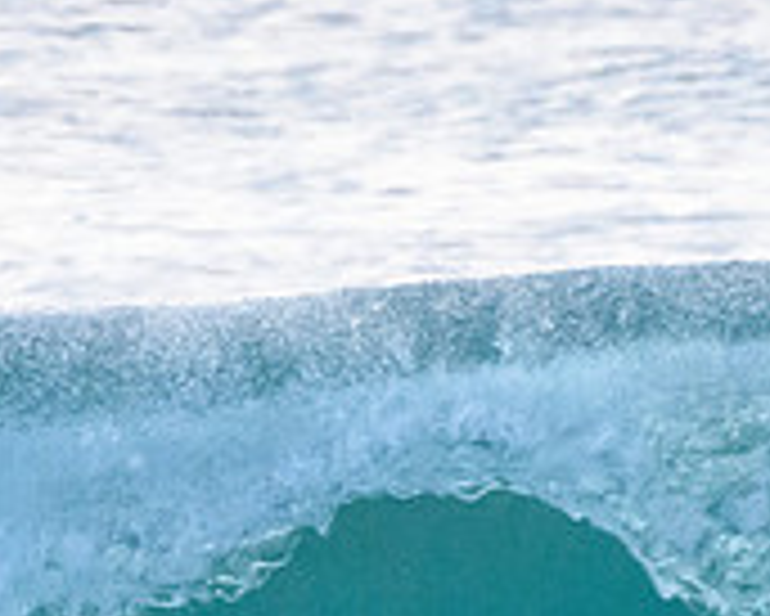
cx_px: 612
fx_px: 54406
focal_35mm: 2386
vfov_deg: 0.6
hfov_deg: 0.8
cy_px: 843
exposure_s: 1/1250
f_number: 5.6
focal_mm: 500
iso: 5000
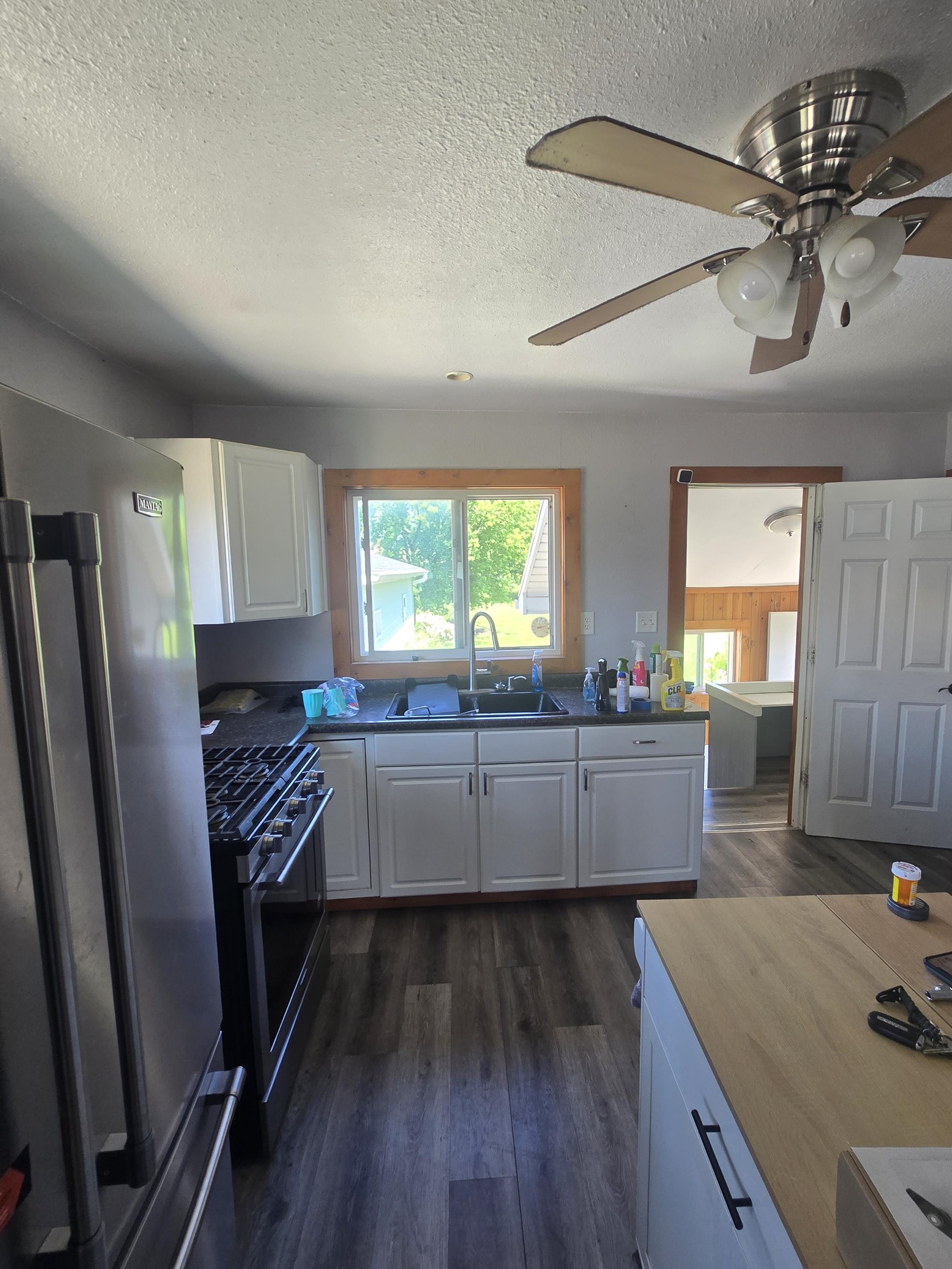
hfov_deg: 85.6
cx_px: 510
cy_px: 638
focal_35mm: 14
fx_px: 513
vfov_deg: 102.1
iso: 100
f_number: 2.2
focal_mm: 2.2
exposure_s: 1/60
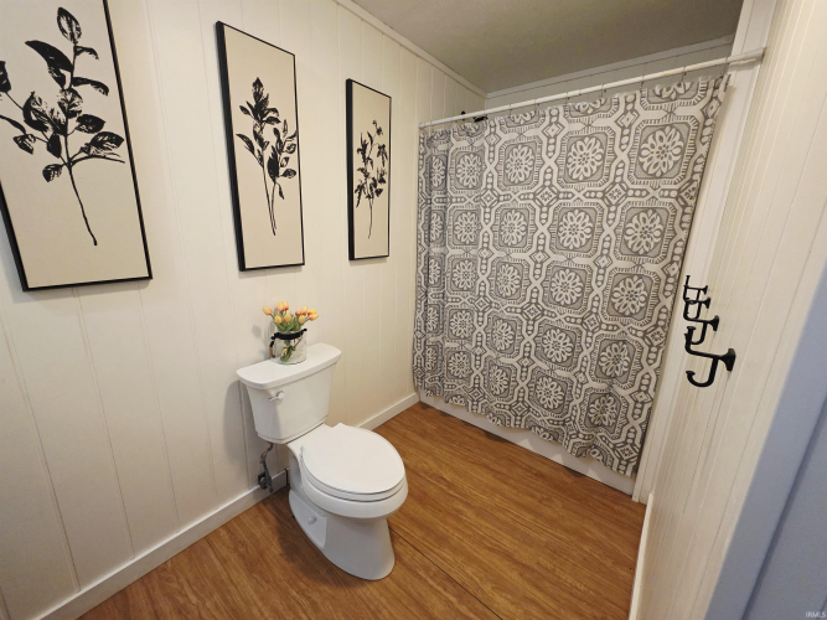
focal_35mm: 13
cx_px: 414
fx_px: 311
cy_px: 310
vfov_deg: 89.9
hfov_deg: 106.2
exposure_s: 1/60.2
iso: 800
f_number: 1.9
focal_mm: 2.2
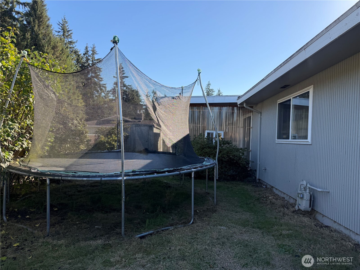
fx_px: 250
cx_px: 180
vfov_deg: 56.8
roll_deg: -2.7
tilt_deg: +1.8
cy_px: 135
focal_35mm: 24
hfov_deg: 71.6
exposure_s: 1/1653
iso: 100
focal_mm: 6.76
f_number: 1.78
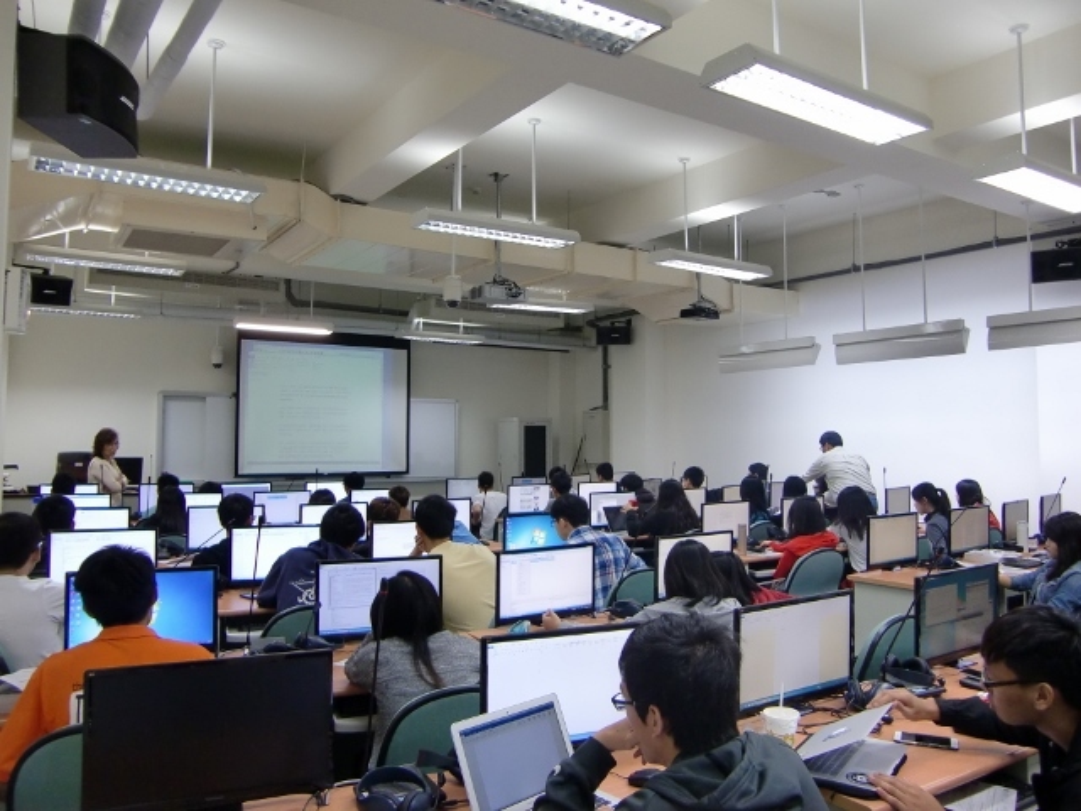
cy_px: 406
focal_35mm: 28
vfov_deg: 49.7
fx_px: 874
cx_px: 540
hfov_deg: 63.4
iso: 200
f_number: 2.6
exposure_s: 1/60
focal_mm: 4.9
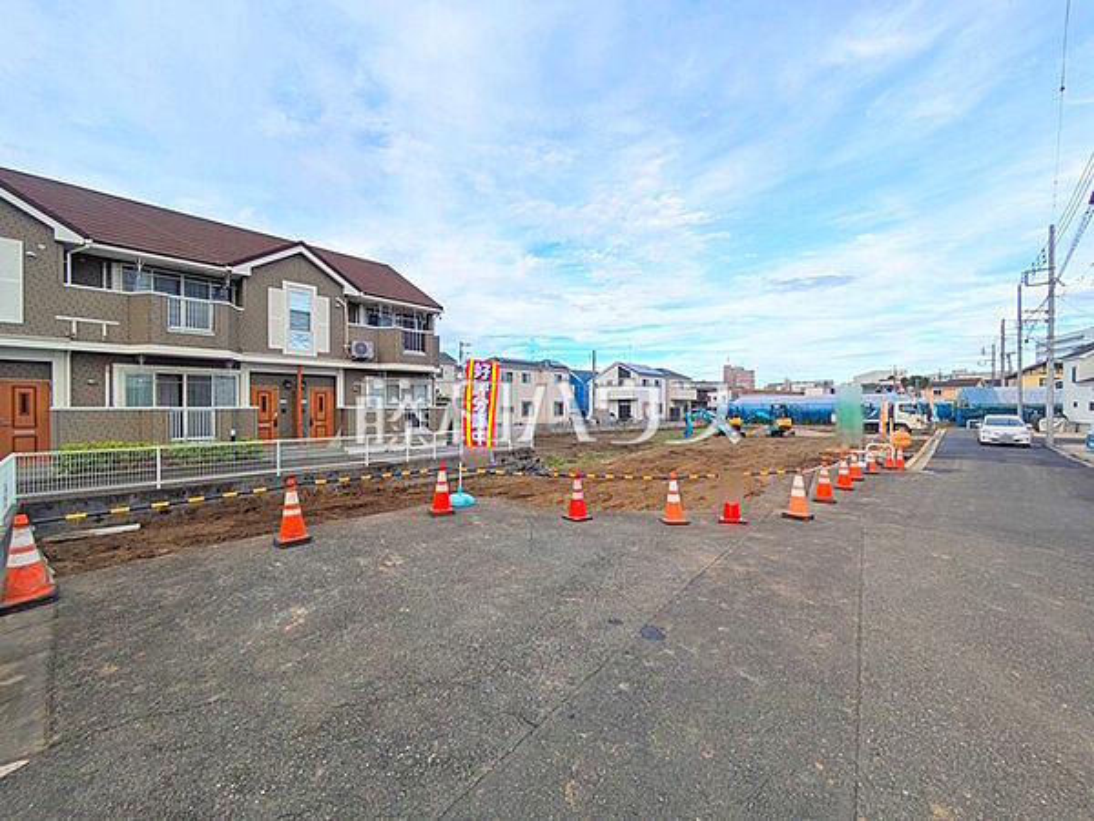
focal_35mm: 14
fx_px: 442
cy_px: 410
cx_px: 547
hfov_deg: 102.1
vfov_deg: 85.7
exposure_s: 1/476
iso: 50
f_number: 2.2
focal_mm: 1.83
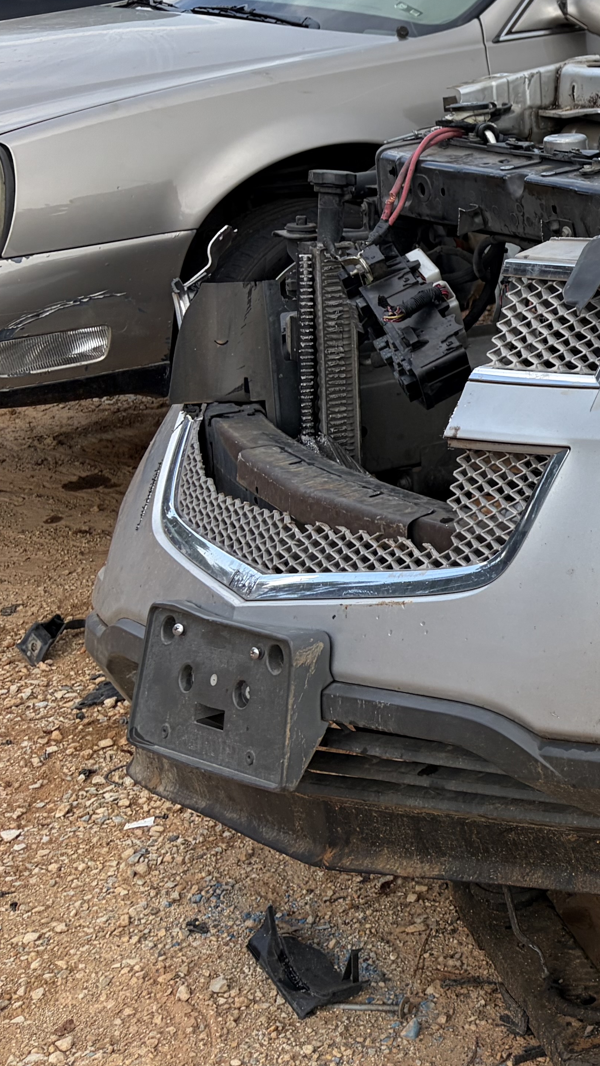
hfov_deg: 17.9
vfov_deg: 36.5
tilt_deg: -14.3
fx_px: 1584
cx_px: 1021
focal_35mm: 56
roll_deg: -5.0
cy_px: 295
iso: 50
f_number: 1.6
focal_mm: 5.96
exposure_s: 1/1420
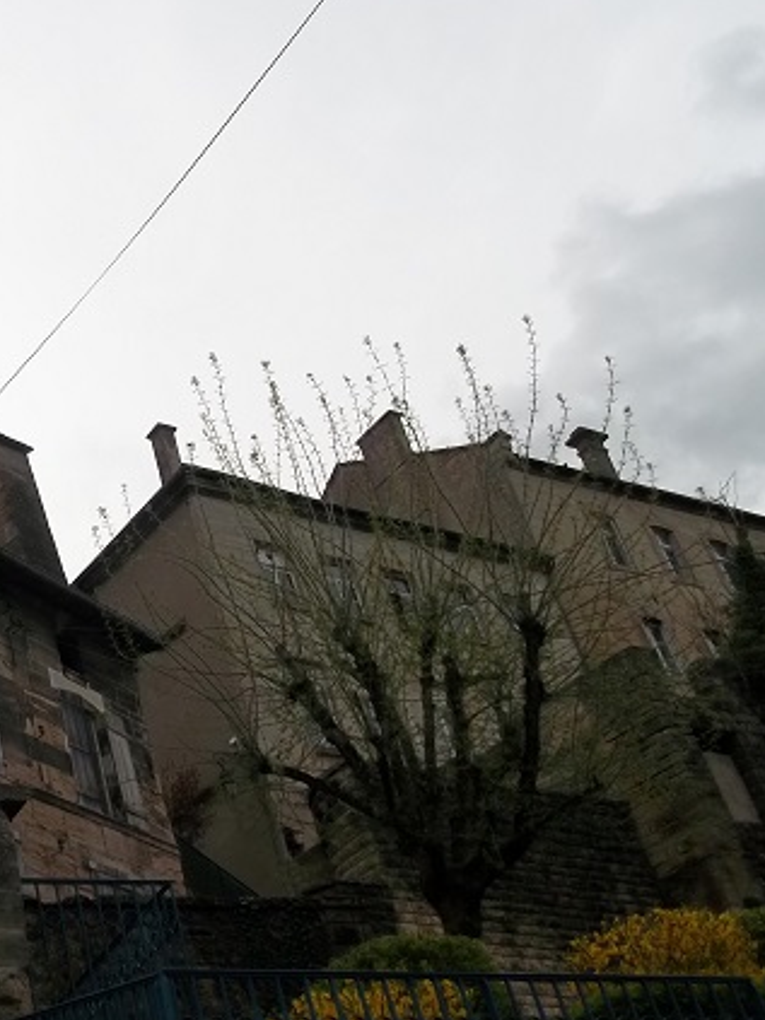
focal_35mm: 52
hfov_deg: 26.8
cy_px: 510
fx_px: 1533
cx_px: 40
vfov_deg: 36.8
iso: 80
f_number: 8.8
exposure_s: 1/320
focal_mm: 5.7
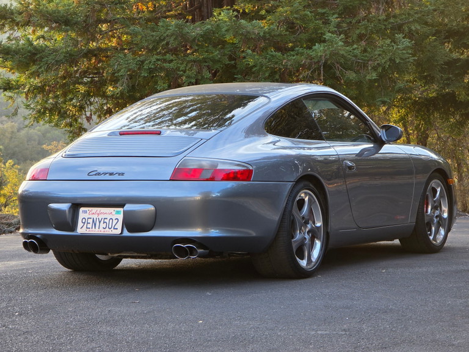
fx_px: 1558
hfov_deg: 17.1
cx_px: 234
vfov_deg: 12.9
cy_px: 176
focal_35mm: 115
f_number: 3.4
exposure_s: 1/120
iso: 200
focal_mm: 18.6
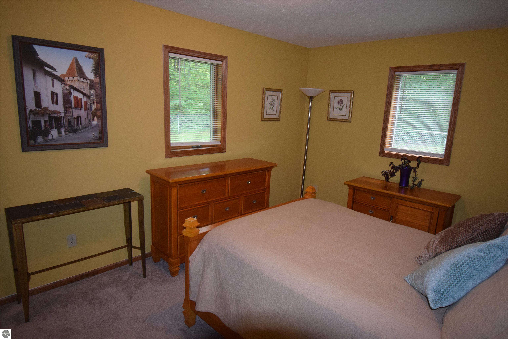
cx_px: 254
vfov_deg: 59.5
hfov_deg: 81.2
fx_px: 296
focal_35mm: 21
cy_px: 170
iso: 1800
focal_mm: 14
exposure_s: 1/60
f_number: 5
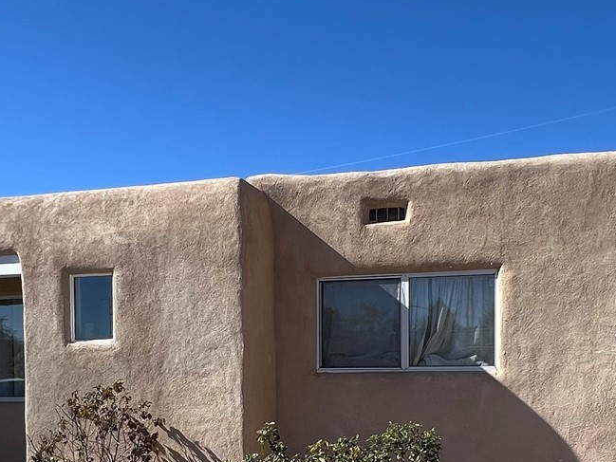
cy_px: 405
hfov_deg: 45.8
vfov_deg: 33.5
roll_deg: +0.3
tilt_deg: -2.8
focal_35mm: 41
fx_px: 730
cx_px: 310
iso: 32
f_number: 1.8
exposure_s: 1/1488
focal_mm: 1.57
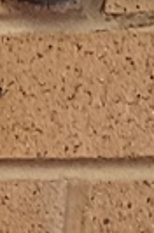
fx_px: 1503
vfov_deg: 8.2
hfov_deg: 5.2
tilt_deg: -18.8
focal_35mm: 233
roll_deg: +0.2
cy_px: 555
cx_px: -457
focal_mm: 3
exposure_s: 1/60
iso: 125
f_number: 1.8
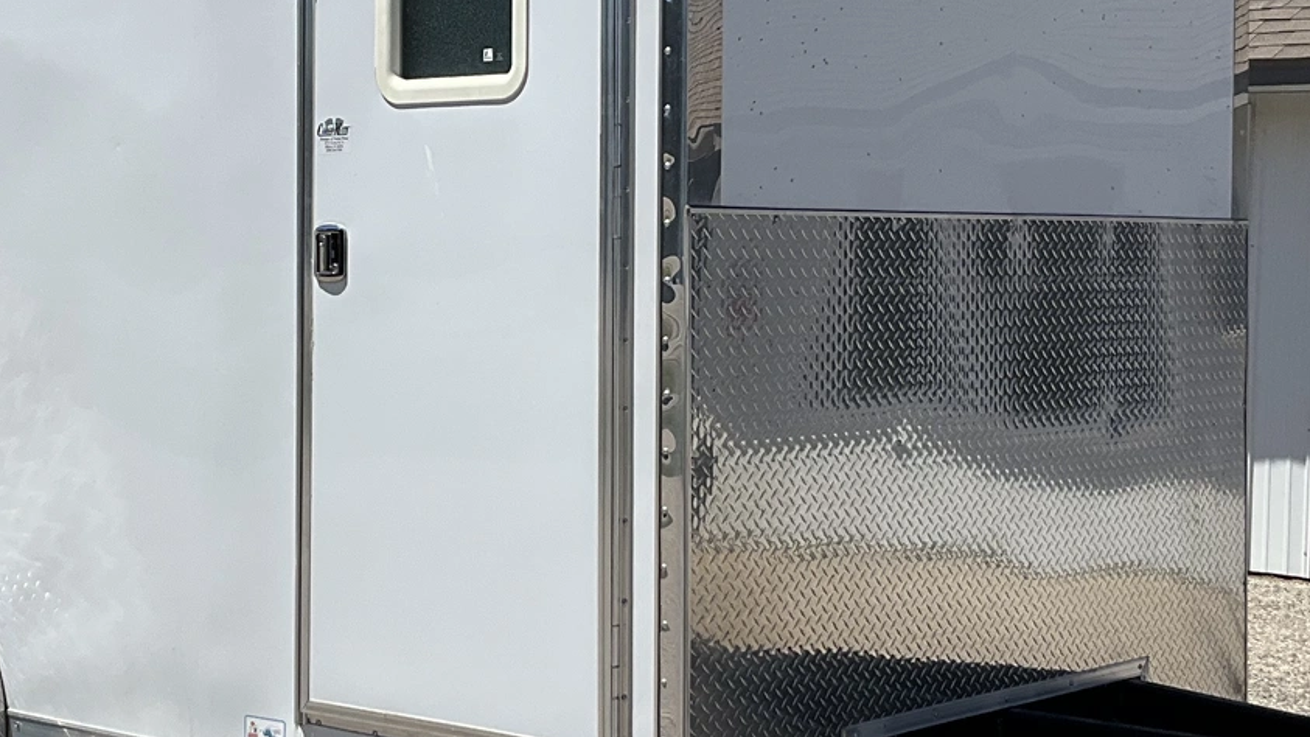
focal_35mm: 75
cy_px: 292
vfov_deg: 16.1
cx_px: 510
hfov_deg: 28.1
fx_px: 2605
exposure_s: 1/3322
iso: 25
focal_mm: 3
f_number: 1.8
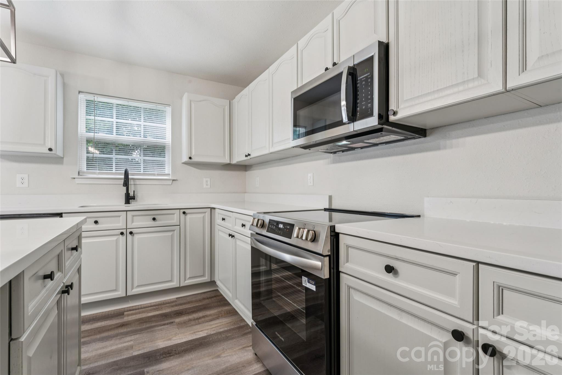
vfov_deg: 71.1
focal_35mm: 17
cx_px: 281
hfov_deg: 94.0
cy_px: 188
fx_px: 262
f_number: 13
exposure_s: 1/1.67
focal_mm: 16.8
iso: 100
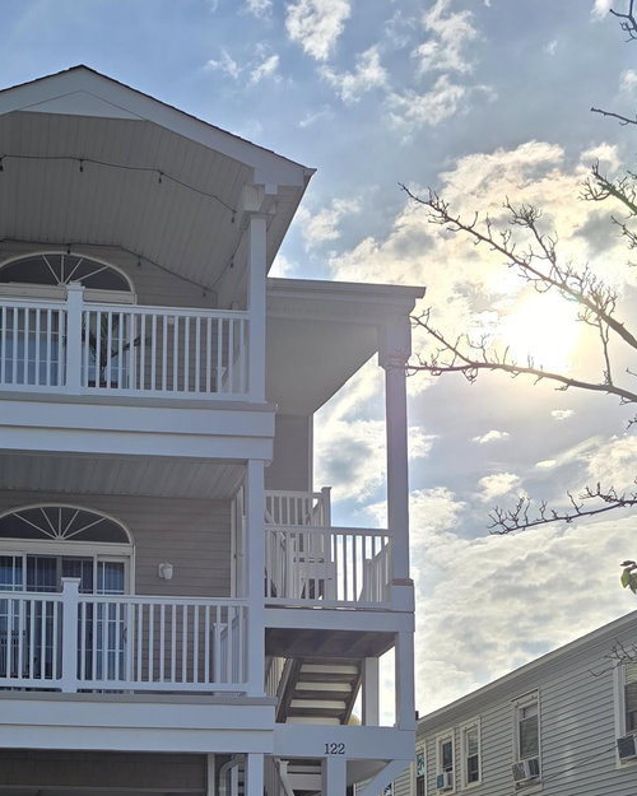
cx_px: 69
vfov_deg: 33.7
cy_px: 848
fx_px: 1155
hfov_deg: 29.6
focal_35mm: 49
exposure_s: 1/3220
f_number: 1.7
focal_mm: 6.3
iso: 12
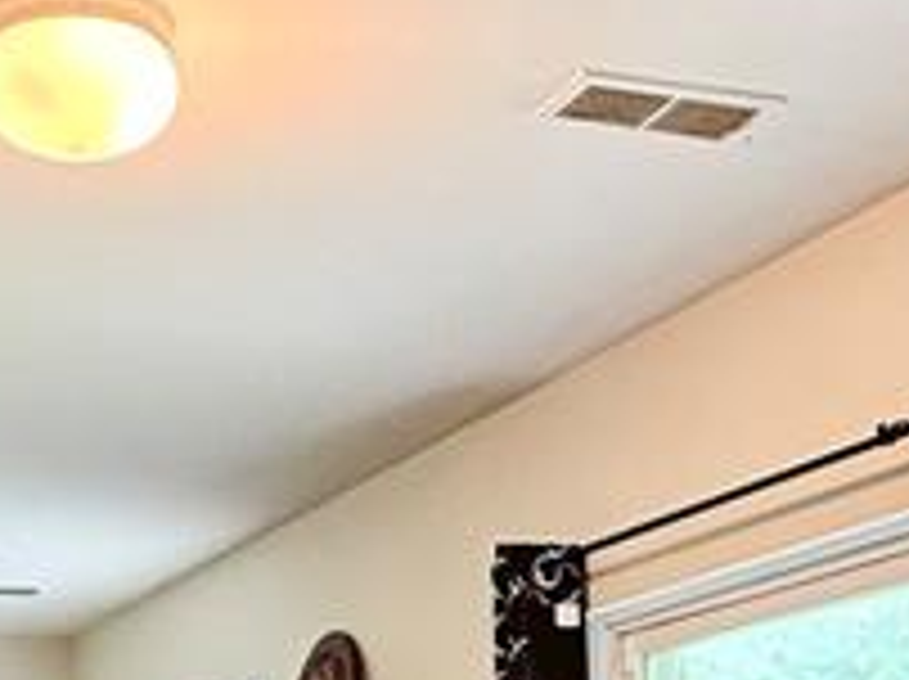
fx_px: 1862
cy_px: 1175
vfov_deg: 17.4
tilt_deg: -6.2
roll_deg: +1.3
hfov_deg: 27.1
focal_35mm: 71
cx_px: 248
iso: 400
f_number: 2.2
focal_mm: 2.22
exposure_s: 1/60
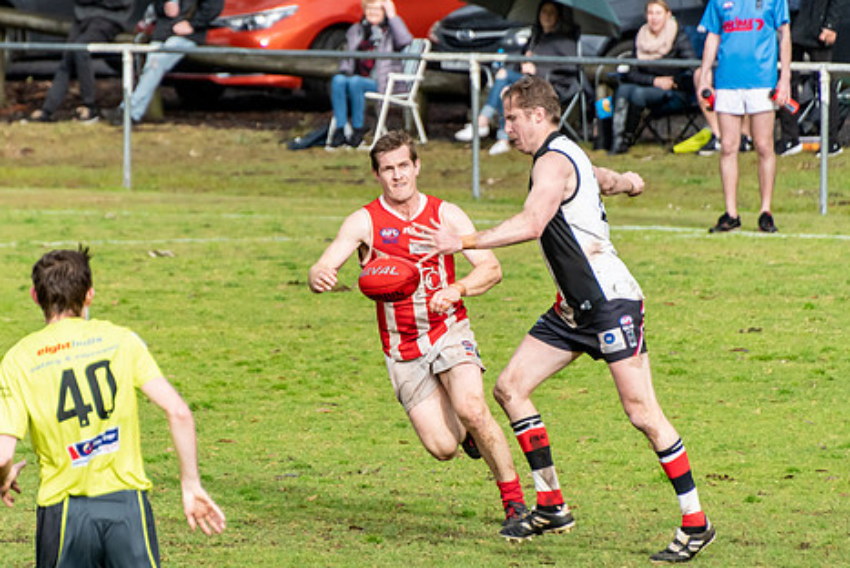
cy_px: 269
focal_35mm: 689
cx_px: 368
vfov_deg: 2.0
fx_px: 16278
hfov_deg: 3.0
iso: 800
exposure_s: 1/1600
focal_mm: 370
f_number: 6.3
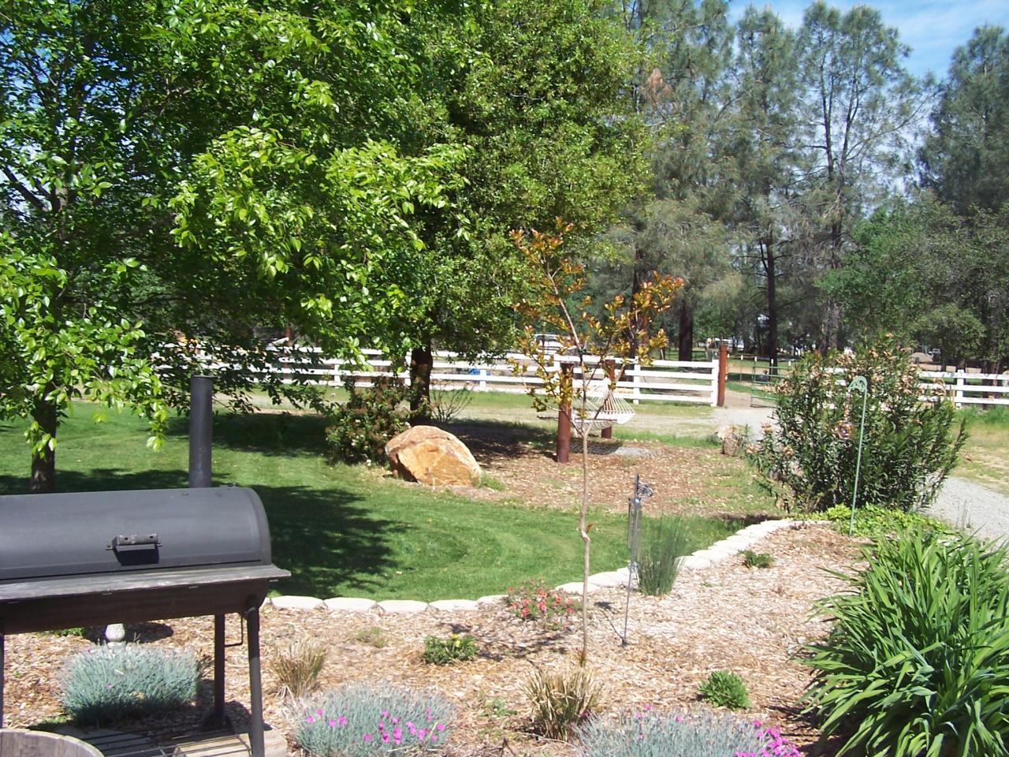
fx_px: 1108
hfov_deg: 49.0
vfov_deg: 37.7
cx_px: 504
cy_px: 378
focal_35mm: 38
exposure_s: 1/500
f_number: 4
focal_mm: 6.3
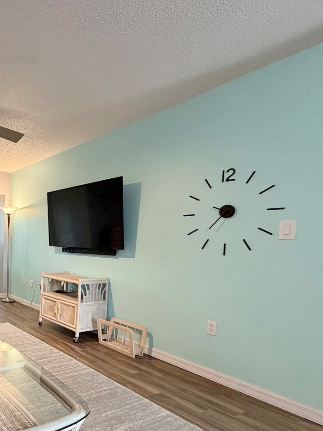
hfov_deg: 47.7
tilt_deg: -2.5
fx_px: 299
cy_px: 254
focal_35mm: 24
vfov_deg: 71.0
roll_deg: -1.7
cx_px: 4
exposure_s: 1/120
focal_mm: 2.22
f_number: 2.2
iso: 320
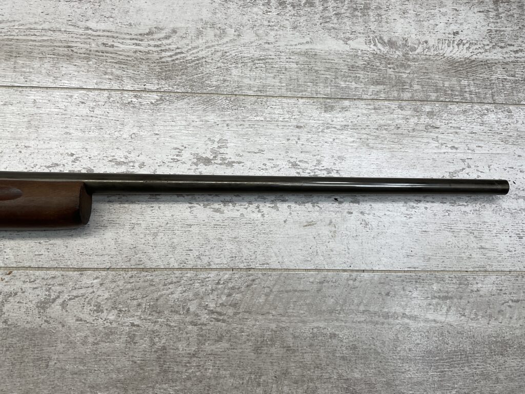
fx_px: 440
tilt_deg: -76.0
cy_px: 197
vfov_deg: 48.2
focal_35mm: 29
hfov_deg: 61.7
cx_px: 262
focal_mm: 3
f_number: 1.8
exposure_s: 1/181
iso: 16
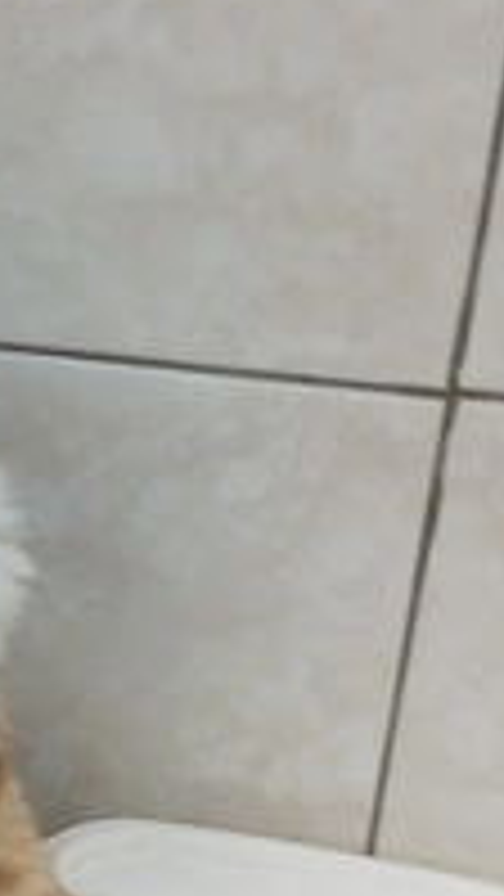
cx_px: -104
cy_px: 509
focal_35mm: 61
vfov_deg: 34.3
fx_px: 1449
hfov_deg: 18.7
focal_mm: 4.22
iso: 299
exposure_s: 1/33.3
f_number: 1.8
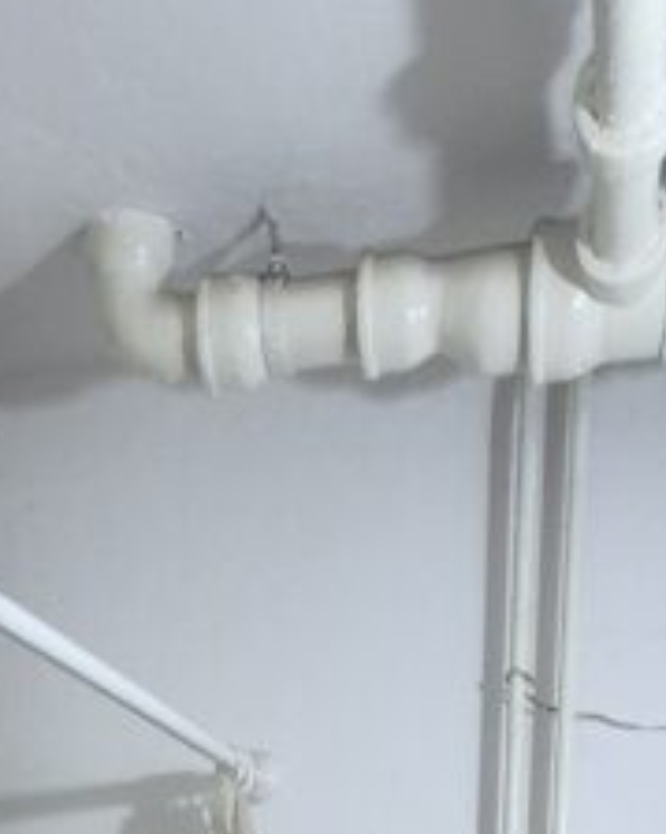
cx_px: 153
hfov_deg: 25.8
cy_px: 1456
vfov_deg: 22.0
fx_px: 1430
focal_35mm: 58
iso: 320
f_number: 2.2
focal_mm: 1.74
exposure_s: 1/50
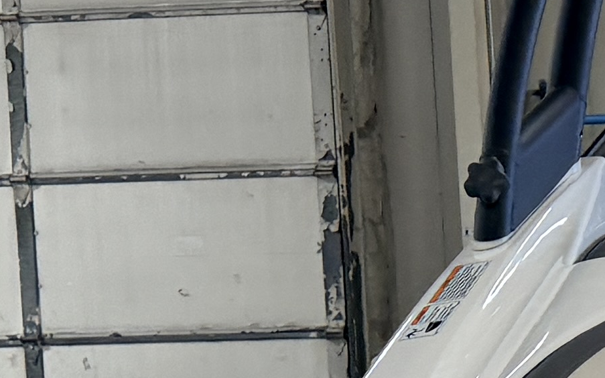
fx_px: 2654
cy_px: 399
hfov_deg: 11.9
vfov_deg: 8.1
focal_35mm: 161
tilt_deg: -2.7
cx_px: 1101
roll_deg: +1.1
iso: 160
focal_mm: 6.76
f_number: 1.78
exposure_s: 1/207
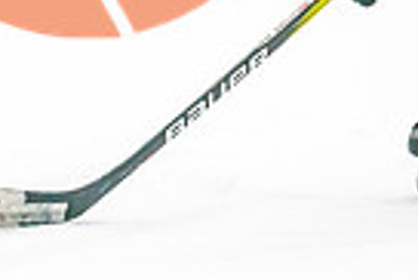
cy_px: -177
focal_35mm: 615
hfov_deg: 3.3
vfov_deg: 2.2
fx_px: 7148
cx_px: 738
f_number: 2.8
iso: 3200
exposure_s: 1/1250
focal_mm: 143
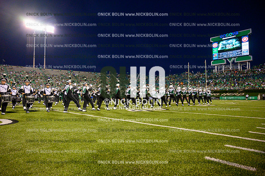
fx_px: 177
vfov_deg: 53.1
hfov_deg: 73.8
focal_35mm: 24
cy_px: 88
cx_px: 132
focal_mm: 24
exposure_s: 1/500
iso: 5000
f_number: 4
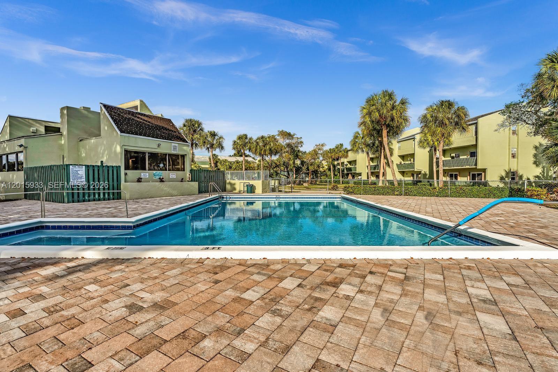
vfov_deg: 73.8
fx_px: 248
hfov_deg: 96.7
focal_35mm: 16
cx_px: 279
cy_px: 186
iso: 200
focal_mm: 16
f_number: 8
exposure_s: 1/1000
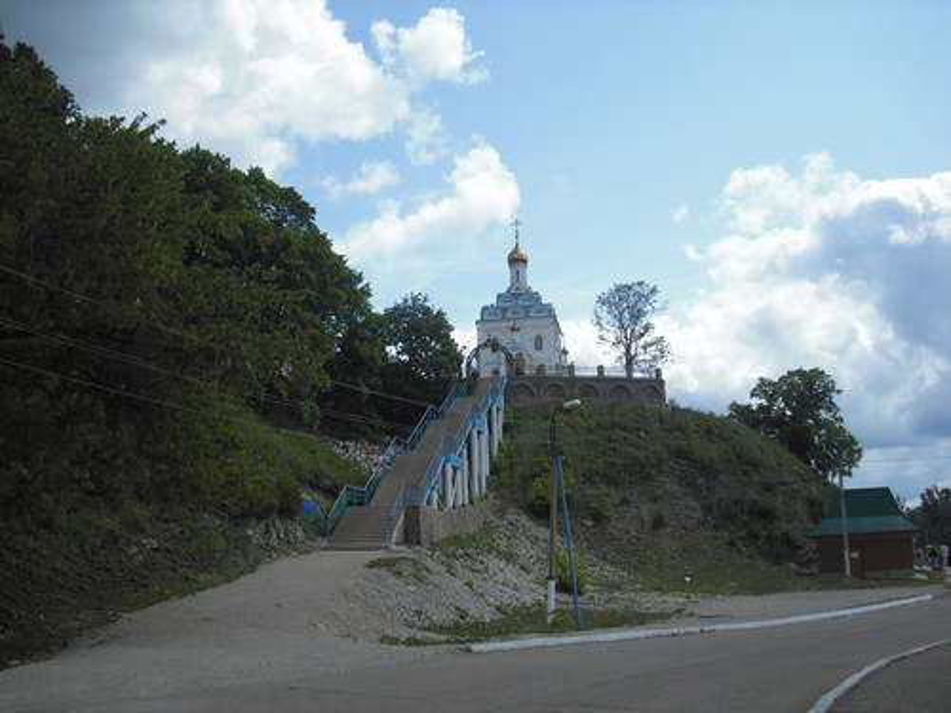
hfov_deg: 49.0
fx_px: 1044
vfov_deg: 37.7
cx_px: 476
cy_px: 356
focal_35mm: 38
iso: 64
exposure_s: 1/400
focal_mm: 6.2
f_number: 5.6
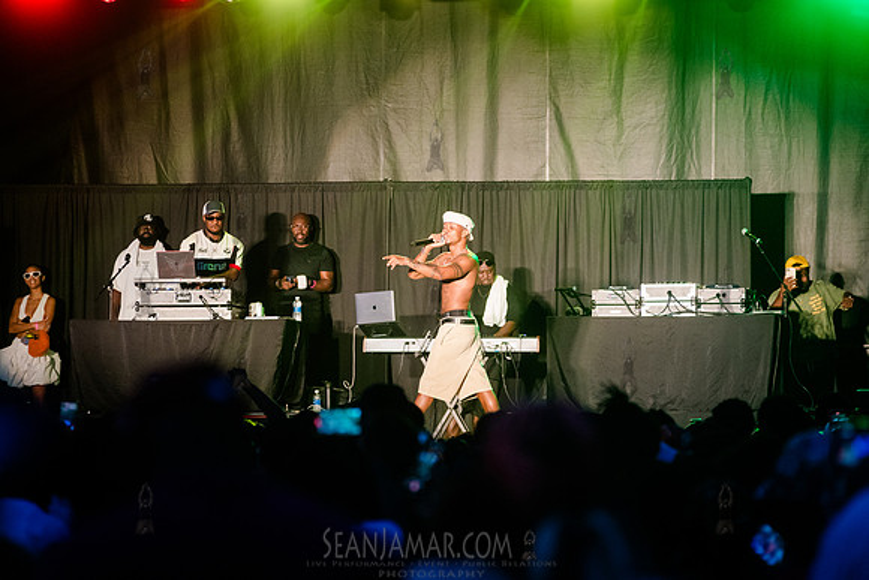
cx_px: 434
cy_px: 290
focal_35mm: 185
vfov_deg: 7.4
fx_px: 4469
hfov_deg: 11.1
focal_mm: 185
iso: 5000
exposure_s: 1/500
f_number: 4
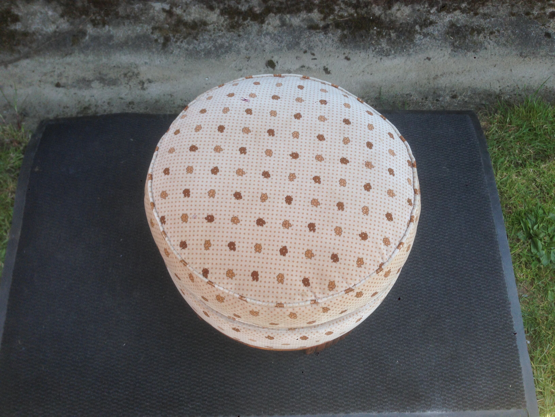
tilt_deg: -70.4
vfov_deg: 42.9
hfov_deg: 55.4
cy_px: 208
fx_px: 529
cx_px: 278
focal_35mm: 33
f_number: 2.4
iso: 50
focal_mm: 4.12
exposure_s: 1/244
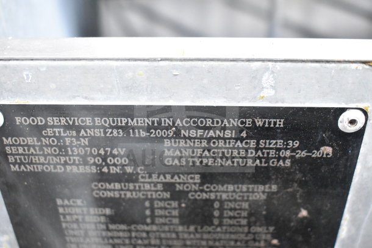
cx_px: 186
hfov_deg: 46.4
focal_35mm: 42
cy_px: 124
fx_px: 434
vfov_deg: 31.9
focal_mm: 28
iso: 7200
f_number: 4.2
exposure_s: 1/50
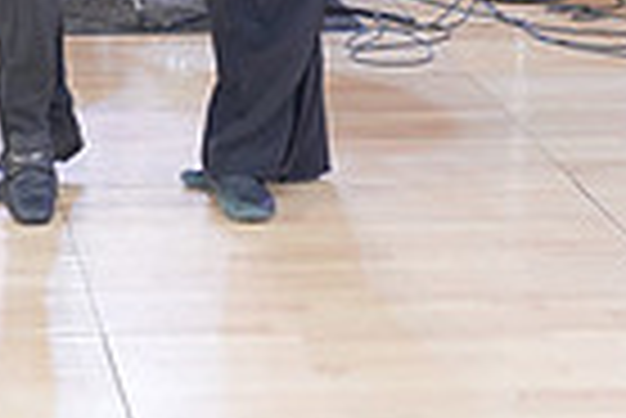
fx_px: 3116
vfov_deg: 7.4
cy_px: -438
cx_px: -27
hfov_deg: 11.3
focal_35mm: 179
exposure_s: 1/200
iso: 1250
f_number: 4
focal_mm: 43
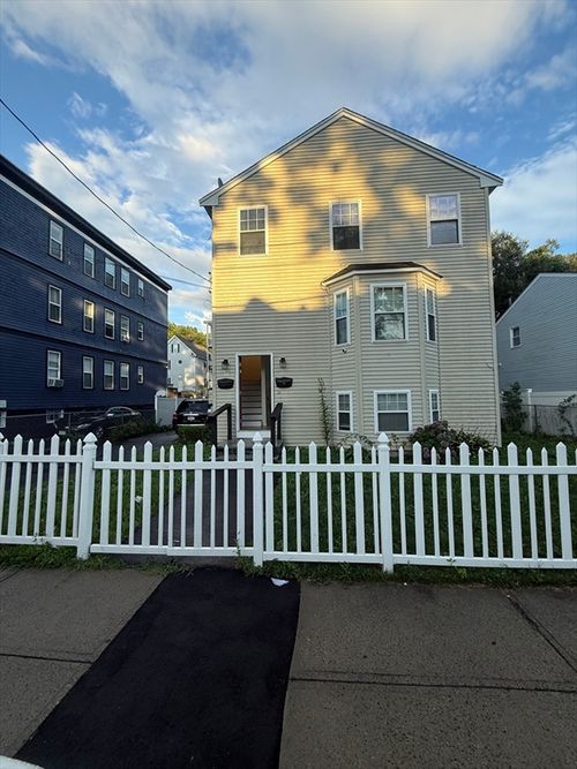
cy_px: 384
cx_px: 288
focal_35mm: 14
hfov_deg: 85.7
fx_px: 311
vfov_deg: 102.1
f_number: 2.2
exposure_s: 1/506
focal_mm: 2.22
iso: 50
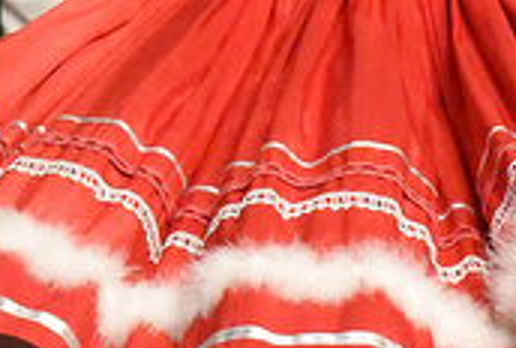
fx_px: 9191
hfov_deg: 3.2
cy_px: 22
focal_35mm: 639
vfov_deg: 2.2
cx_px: 987
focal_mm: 110
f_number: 7.1
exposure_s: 1/1000
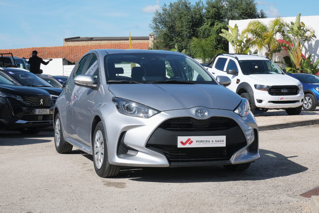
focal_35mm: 67
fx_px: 594
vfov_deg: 20.3
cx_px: 160
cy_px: 106
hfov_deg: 30.1
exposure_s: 1/400
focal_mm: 44.5
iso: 160
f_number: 9
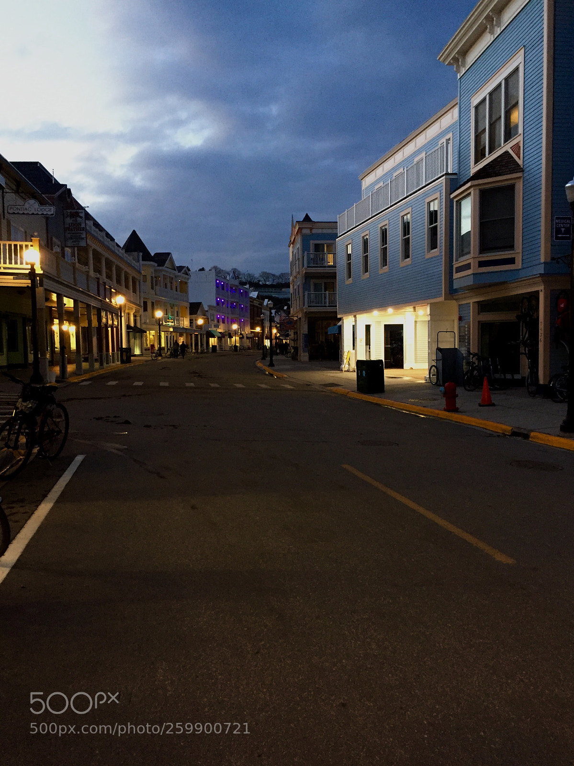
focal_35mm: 29
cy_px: 383
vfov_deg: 61.7
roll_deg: +1.0
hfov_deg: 48.2
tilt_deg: -1.7
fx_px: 642
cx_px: 287
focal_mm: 4.15
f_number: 2.2
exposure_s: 1/15
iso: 250
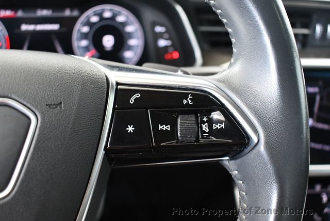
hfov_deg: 53.1
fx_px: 330
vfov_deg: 36.9
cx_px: 165
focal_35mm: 36
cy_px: 110
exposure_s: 1/60
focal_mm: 18
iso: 3600
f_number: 3.5
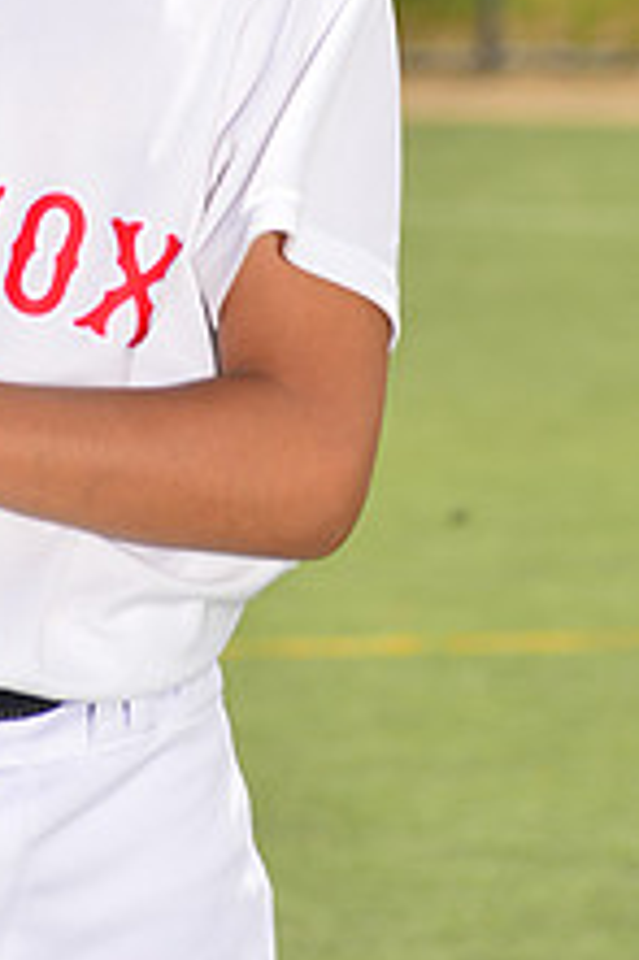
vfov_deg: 4.9
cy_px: -235
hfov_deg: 3.3
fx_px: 11199
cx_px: -128
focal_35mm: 420
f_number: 11
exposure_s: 1/200
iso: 125
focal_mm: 160
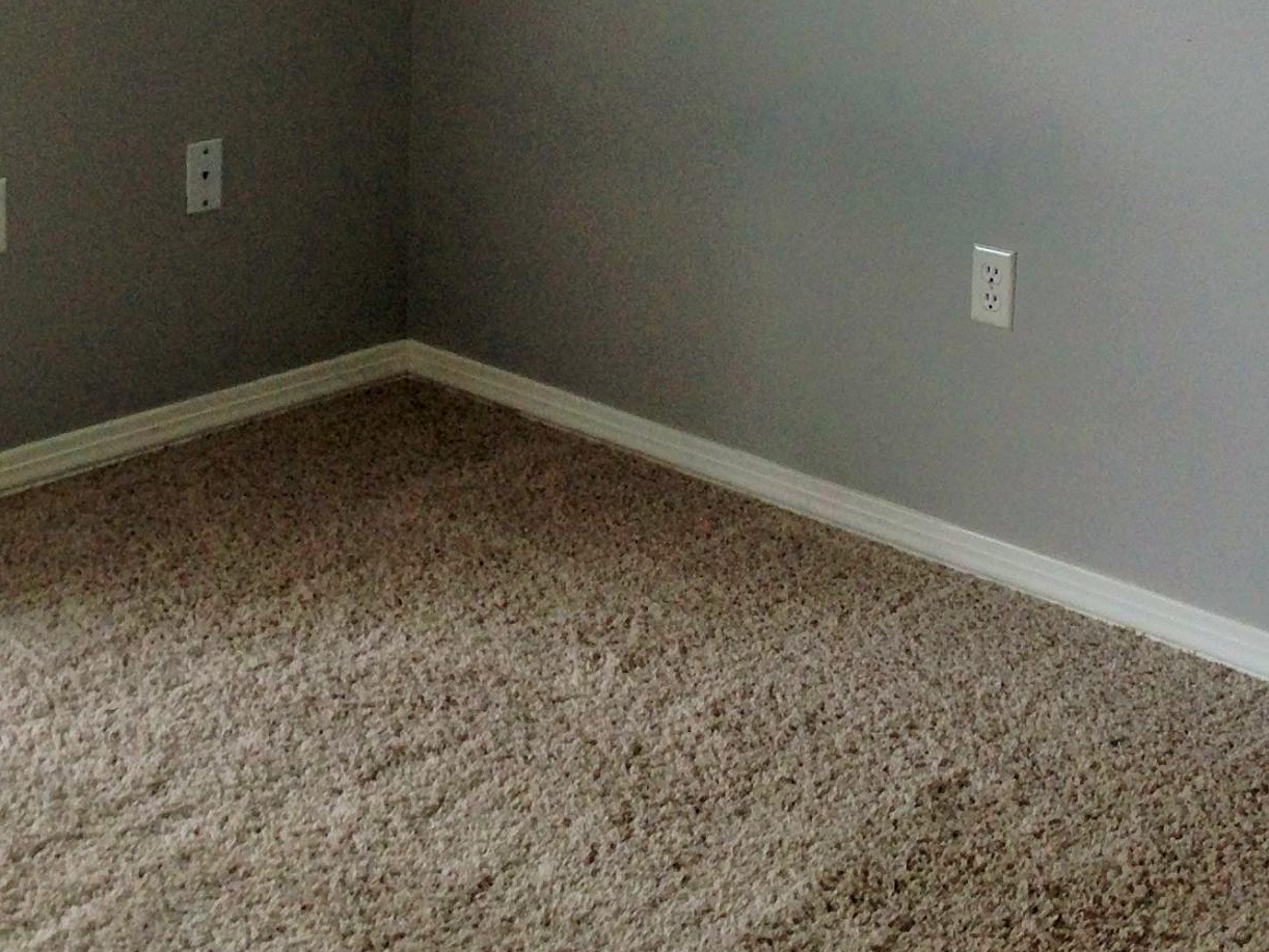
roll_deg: -0.8
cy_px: 48
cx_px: 517
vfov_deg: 17.9
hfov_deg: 24.1
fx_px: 2970
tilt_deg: -12.8
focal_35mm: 81
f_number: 2.4
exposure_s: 1/20
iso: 50
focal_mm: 4.12
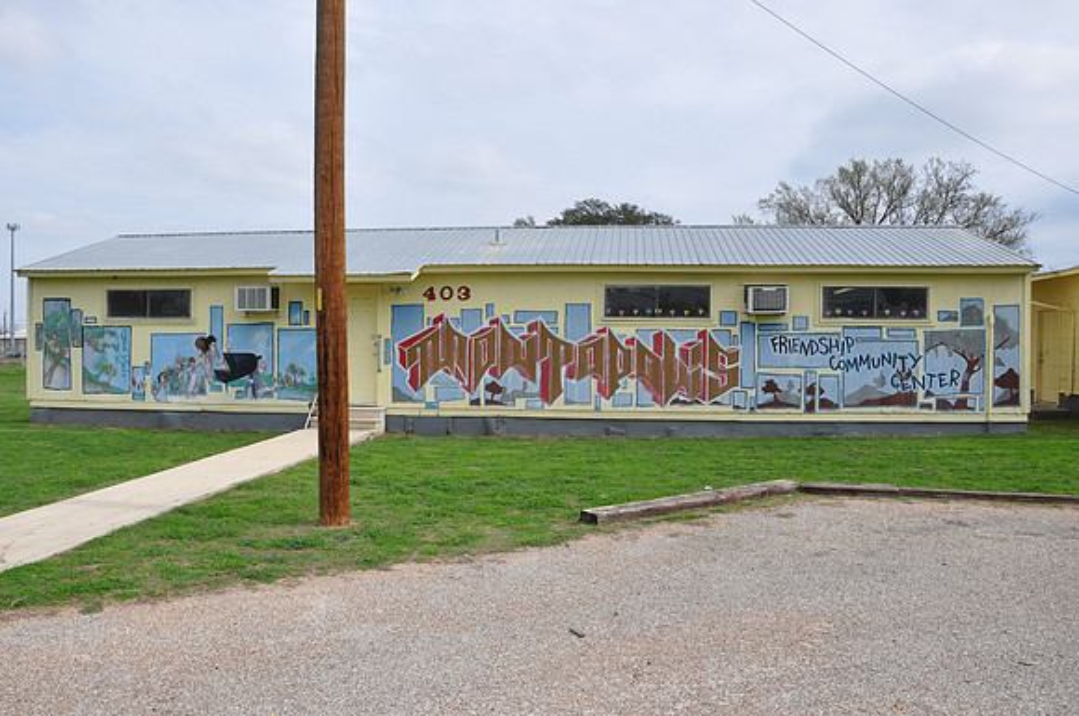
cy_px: 358
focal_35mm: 27
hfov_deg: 67.5
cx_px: 540
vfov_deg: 47.8
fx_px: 808
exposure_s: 1/320
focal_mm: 18
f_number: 9
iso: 200
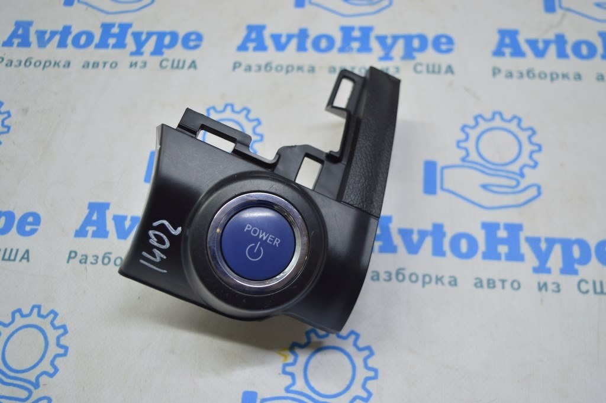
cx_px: 303
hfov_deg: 49.6
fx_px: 656
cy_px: 202
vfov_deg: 34.2
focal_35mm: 39
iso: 400
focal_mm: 26
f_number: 4
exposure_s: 1/50
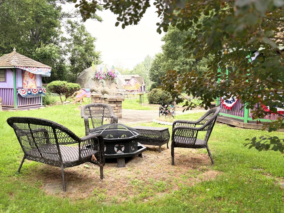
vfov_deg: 41.8
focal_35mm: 34
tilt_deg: -5.9
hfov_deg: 53.6
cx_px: 114
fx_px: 279
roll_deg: +1.1
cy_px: 112
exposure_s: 1/121
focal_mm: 5.96
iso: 100
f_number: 1.6
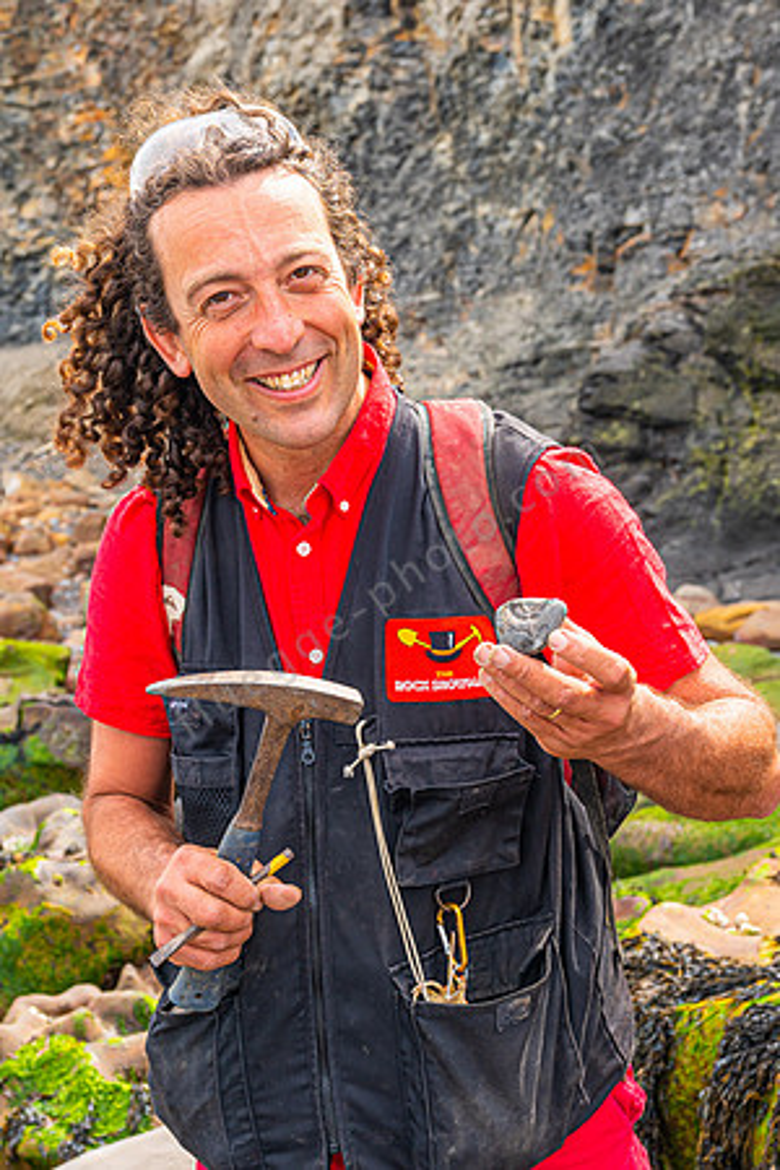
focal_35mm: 52
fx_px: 1690
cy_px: 585
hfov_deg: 26.0
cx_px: 390
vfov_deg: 38.2
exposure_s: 1/320
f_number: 5.6
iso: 200
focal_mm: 35
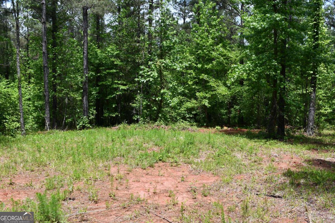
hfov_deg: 53.1
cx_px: 168
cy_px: 112
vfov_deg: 36.9
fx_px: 335
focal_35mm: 36
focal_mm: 18
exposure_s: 1/250
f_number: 8
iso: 180
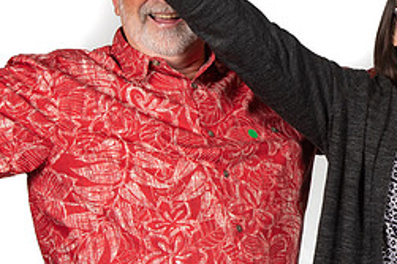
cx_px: 434
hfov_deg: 15.2
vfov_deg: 10.4
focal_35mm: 132
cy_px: 89
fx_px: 1455
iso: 800
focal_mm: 50
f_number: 8
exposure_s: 1/80
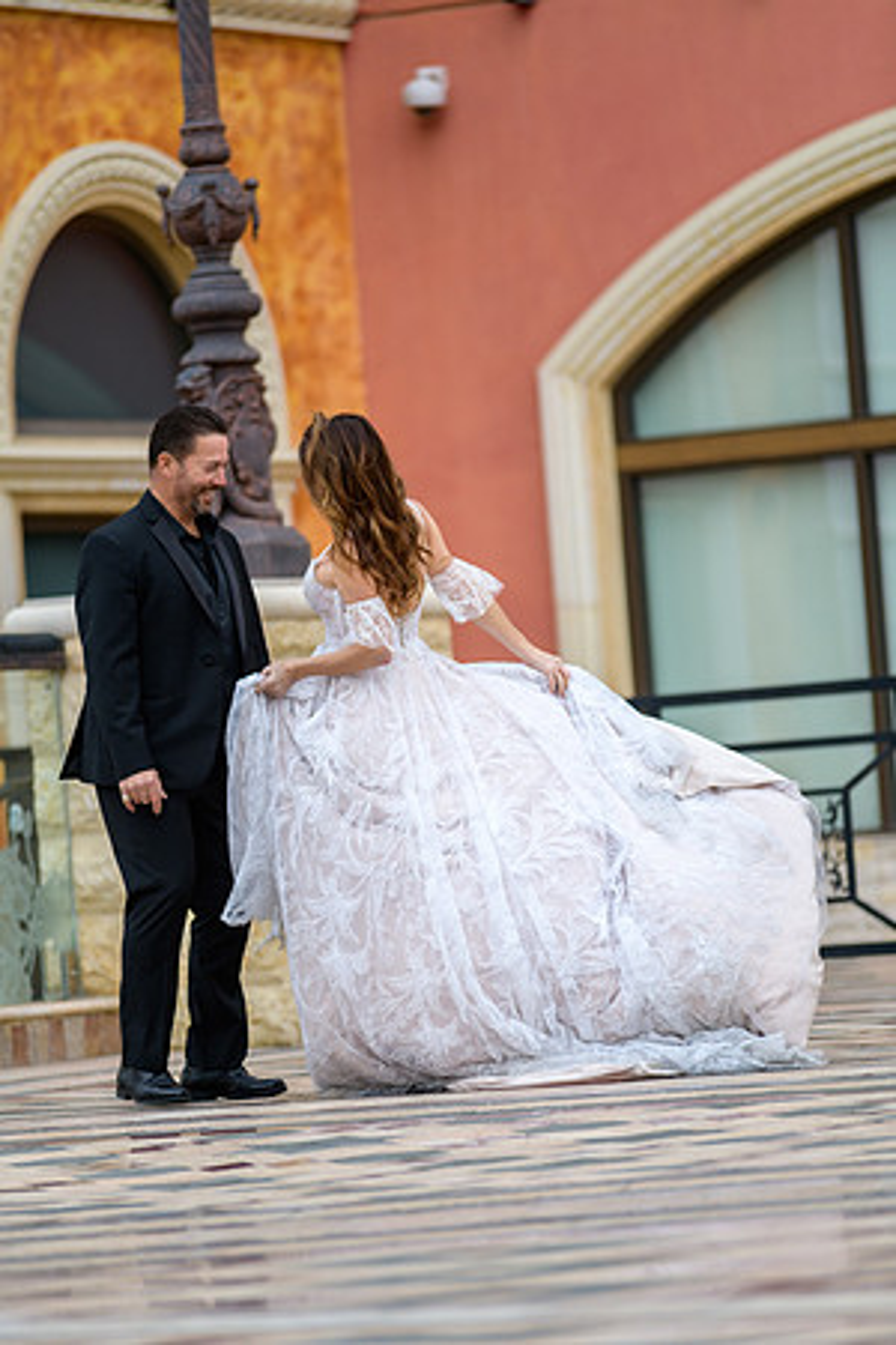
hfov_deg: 6.9
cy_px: 672
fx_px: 7466
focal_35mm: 200
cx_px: 448
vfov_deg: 10.3
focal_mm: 200
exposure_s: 1/2000
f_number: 2.8
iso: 400
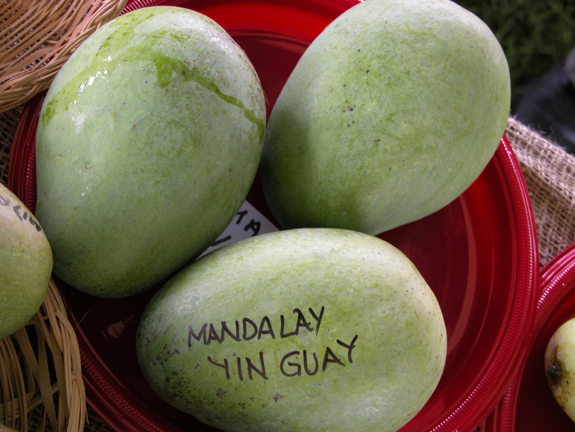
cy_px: 216
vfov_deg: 18.9
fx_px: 1296
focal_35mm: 78
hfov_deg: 25.0
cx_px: 288
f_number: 3.4
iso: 100
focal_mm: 19.9
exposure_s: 1/25.9
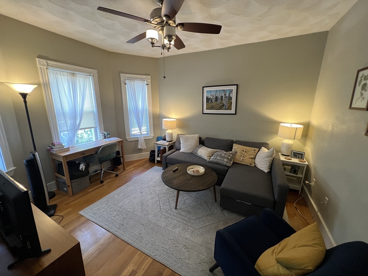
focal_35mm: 13
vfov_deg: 89.9
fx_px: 138
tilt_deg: -13.7
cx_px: 184
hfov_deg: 106.2
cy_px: 138
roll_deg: +0.1
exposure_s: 1/60
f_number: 1.8
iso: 160
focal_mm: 1.57
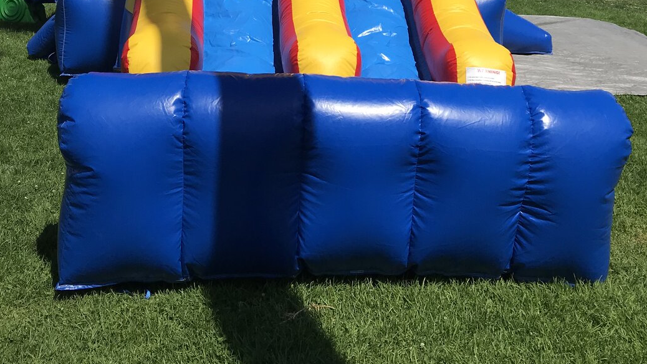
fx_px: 806
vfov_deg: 22.9
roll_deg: -3.1
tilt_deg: -0.7
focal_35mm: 47
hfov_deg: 43.7
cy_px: -98
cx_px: 340
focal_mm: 3.99
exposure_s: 1/4000
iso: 20
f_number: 1.8
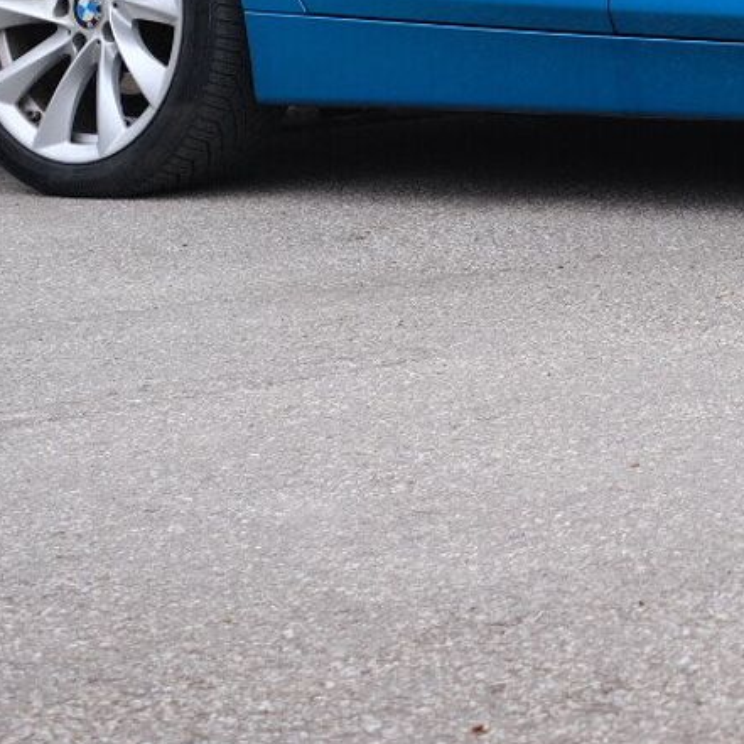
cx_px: 1124
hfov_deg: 10.9
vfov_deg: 11.0
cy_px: -331
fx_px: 3745
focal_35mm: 154
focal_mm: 27
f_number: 3.6
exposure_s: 1/500
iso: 320
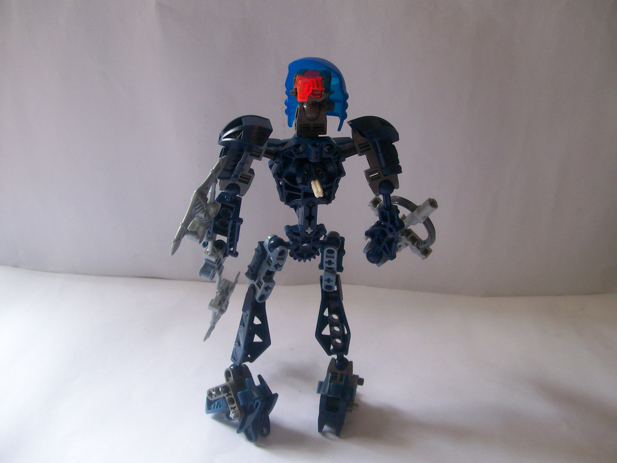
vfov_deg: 39.7
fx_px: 642
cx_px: 308
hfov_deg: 51.4
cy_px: 232
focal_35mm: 36
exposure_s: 1/75.6
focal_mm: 6
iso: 80
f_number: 2.7
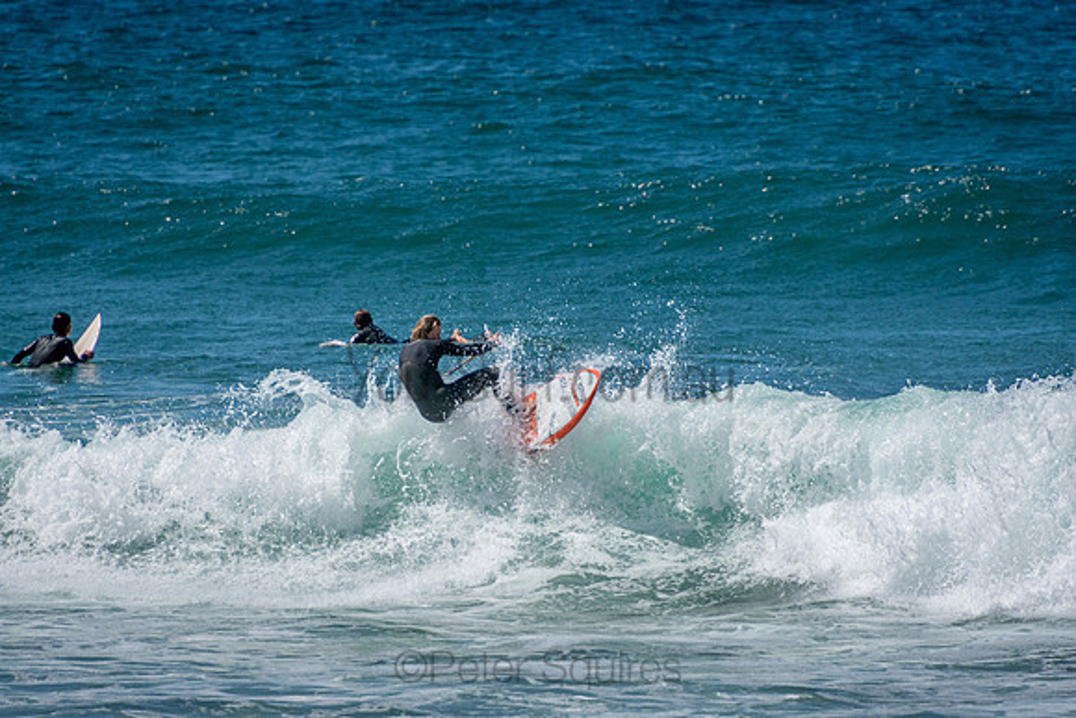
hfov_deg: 3.4
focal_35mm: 600
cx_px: 538
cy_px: 359
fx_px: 17937
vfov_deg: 2.3
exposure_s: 1/2000
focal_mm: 400
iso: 220
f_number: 5.6
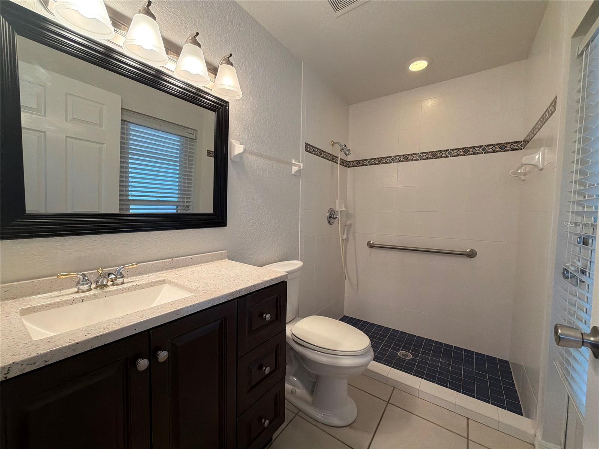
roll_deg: -0.8
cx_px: 300
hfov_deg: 102.1
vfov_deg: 85.7
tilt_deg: -3.8
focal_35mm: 14
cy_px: 224
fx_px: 242
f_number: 2.2
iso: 200
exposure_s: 1/120
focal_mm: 2.22
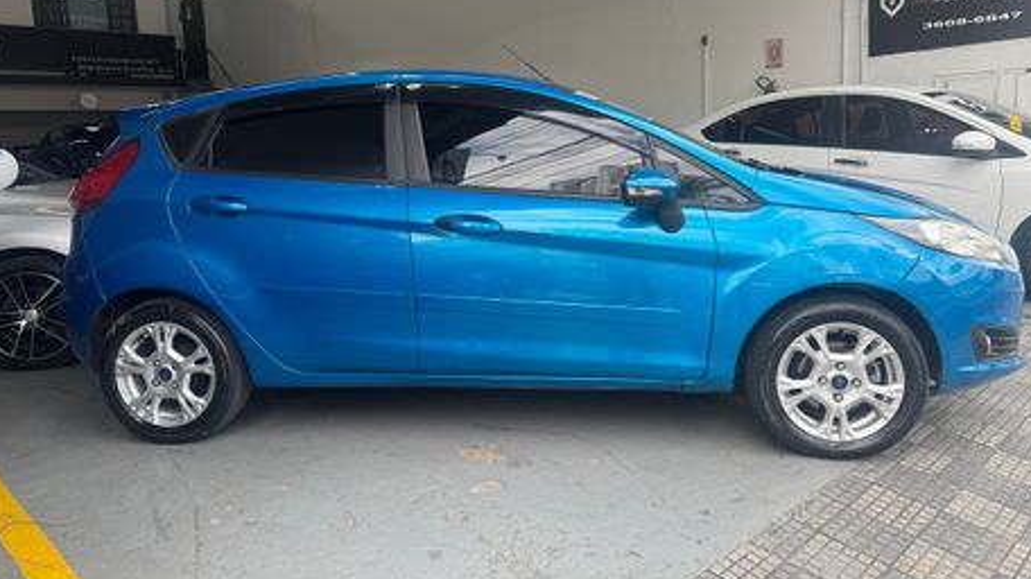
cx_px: 525
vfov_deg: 42.6
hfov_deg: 69.9
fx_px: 738
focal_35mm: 27
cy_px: 226
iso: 80
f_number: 1.78
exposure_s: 1/499
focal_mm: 6.76
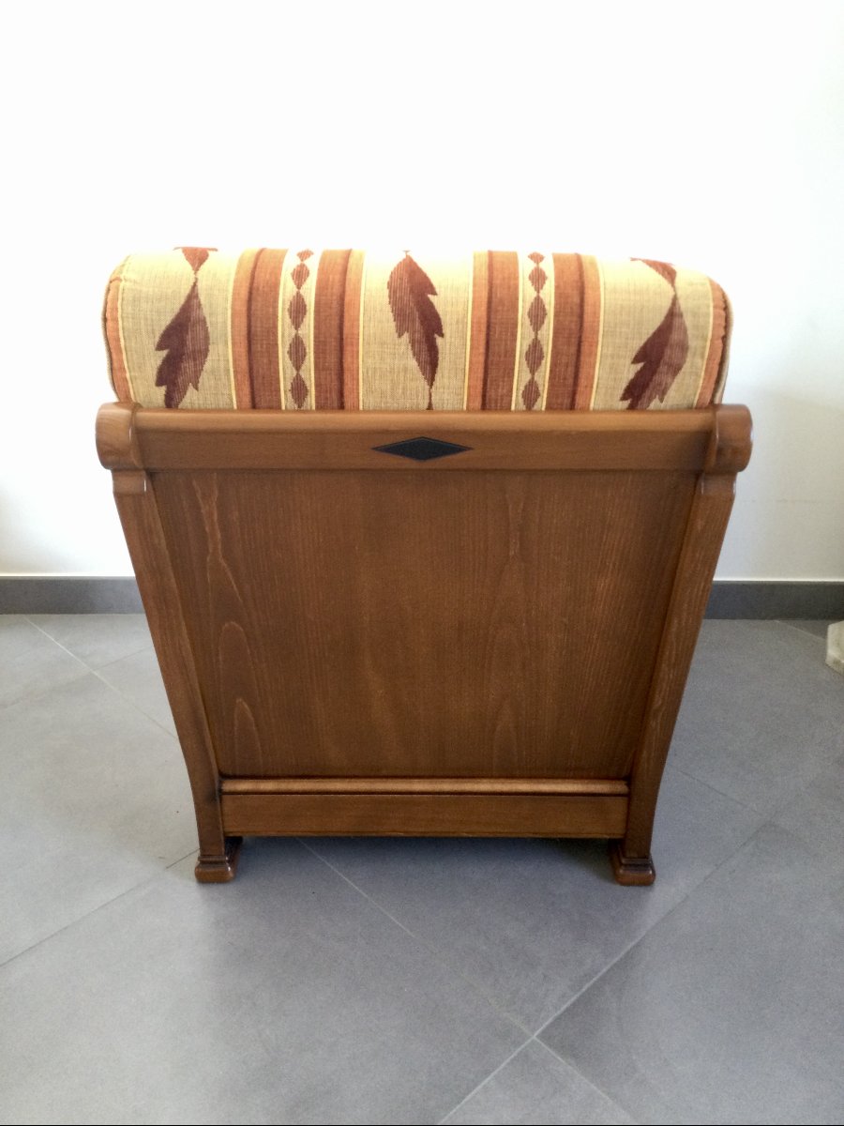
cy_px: 563
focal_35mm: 31
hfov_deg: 45.4
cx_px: 422
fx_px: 1008
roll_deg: -0.2
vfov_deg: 58.4
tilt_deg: -26.2
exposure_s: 1/33
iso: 160
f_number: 2.4
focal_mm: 3.3
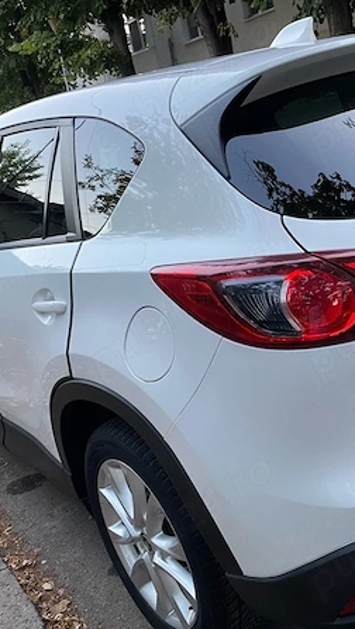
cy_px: 314
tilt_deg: -17.6
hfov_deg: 31.0
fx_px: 635
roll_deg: +10.4
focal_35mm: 38
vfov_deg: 52.8
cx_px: 237
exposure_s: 1/78
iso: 125
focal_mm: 4.25
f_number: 1.8
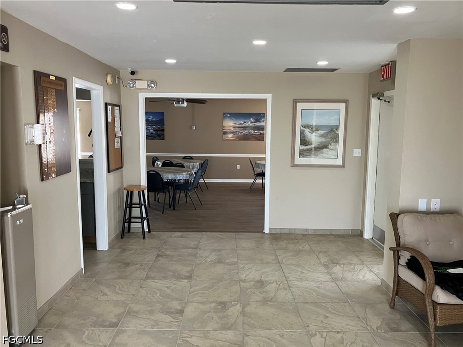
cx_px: 232
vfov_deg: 49.7
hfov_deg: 63.4
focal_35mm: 28
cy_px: 174
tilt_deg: -7.9
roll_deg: +1.6
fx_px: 375
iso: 200
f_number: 1.8
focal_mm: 3.99
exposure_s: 1/60
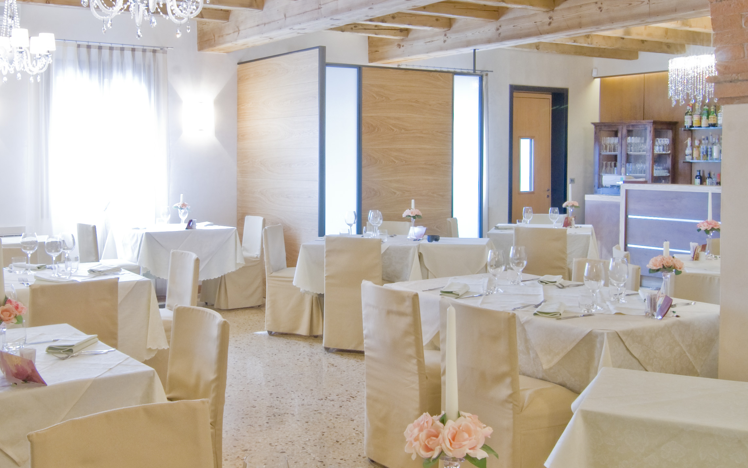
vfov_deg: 32.7
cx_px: 316
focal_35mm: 39
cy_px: 178
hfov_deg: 50.4
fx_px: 792
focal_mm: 15
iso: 200
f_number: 14
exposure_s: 1.3
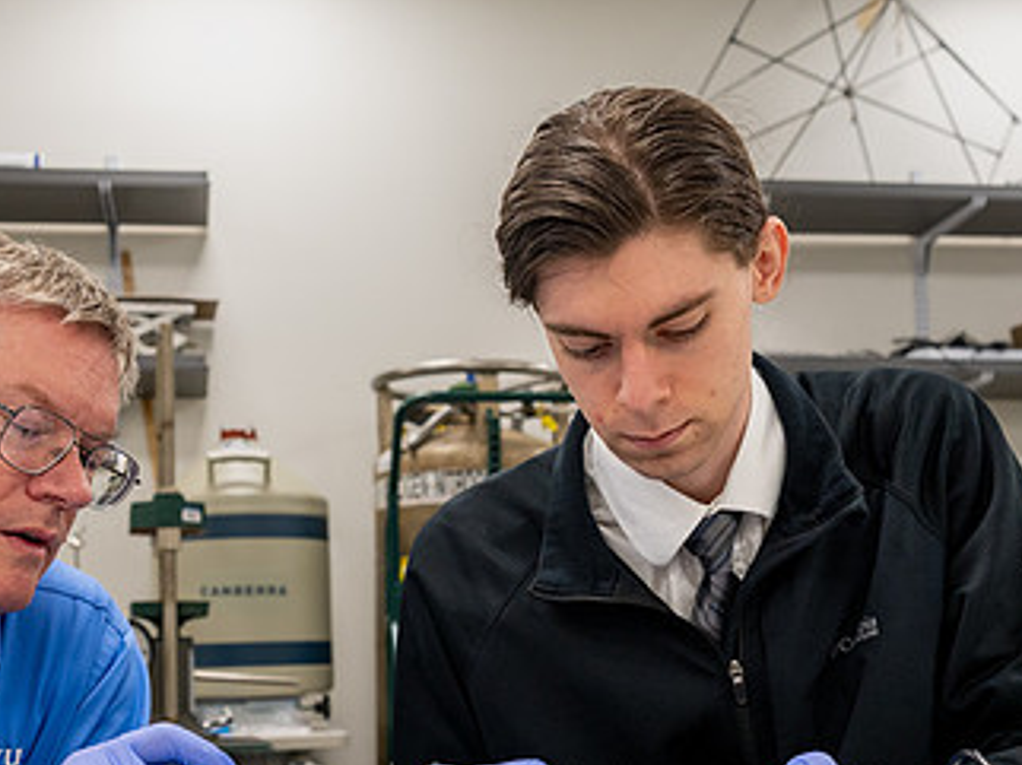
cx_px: 378
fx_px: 1623
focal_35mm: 55
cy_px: 591
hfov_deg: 34.8
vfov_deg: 26.1
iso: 500
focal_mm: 24
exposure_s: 1/125
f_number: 4
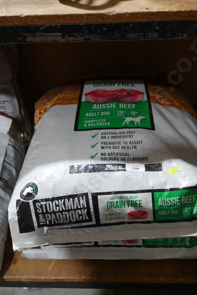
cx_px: 115
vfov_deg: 50.7
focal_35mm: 38
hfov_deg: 35.0
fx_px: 312
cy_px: 157
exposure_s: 1/60
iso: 640
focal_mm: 17
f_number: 4
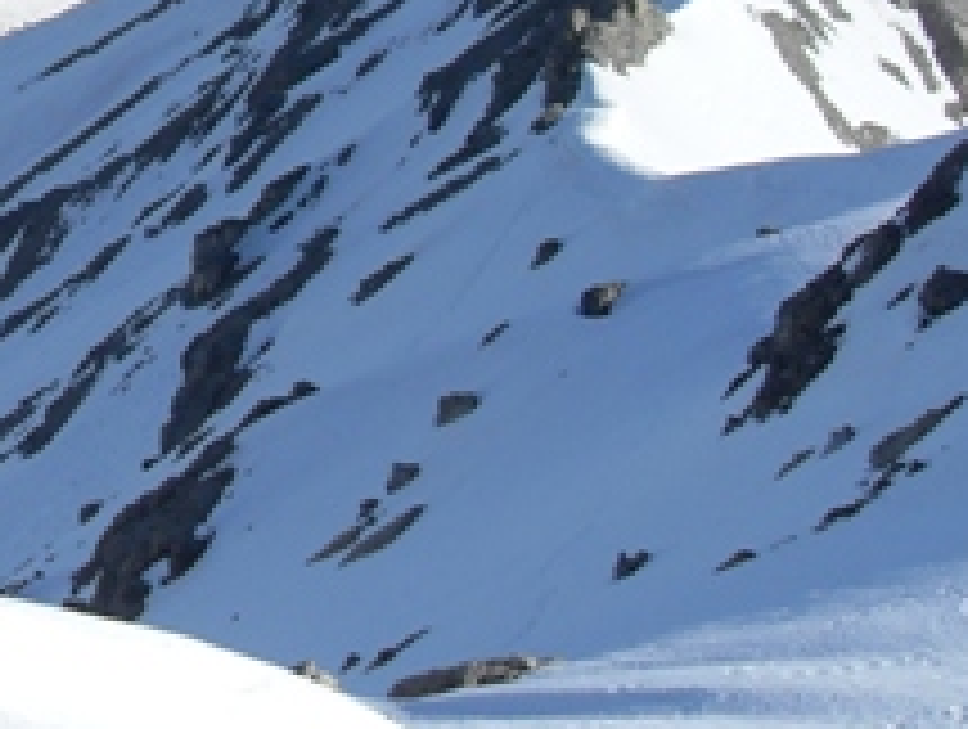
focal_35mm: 104
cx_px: -72
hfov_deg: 18.2
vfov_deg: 13.8
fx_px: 2913
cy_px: -194
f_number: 7
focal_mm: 6.3
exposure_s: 1/350
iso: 80
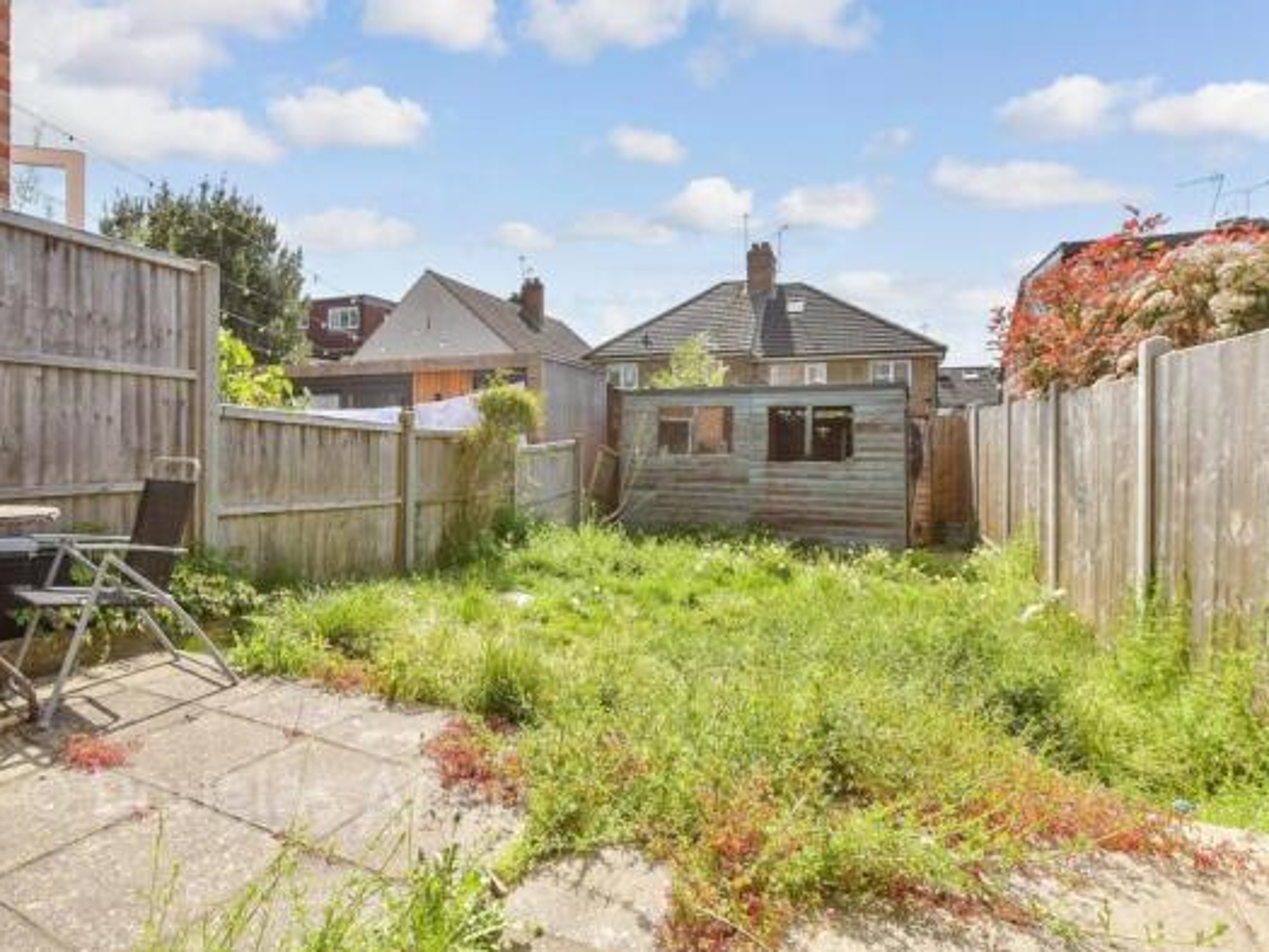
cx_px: 535
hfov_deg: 87.1
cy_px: 431
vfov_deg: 71.5
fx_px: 660
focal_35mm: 18
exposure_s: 1/1000
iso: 400
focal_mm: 10
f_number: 7.1
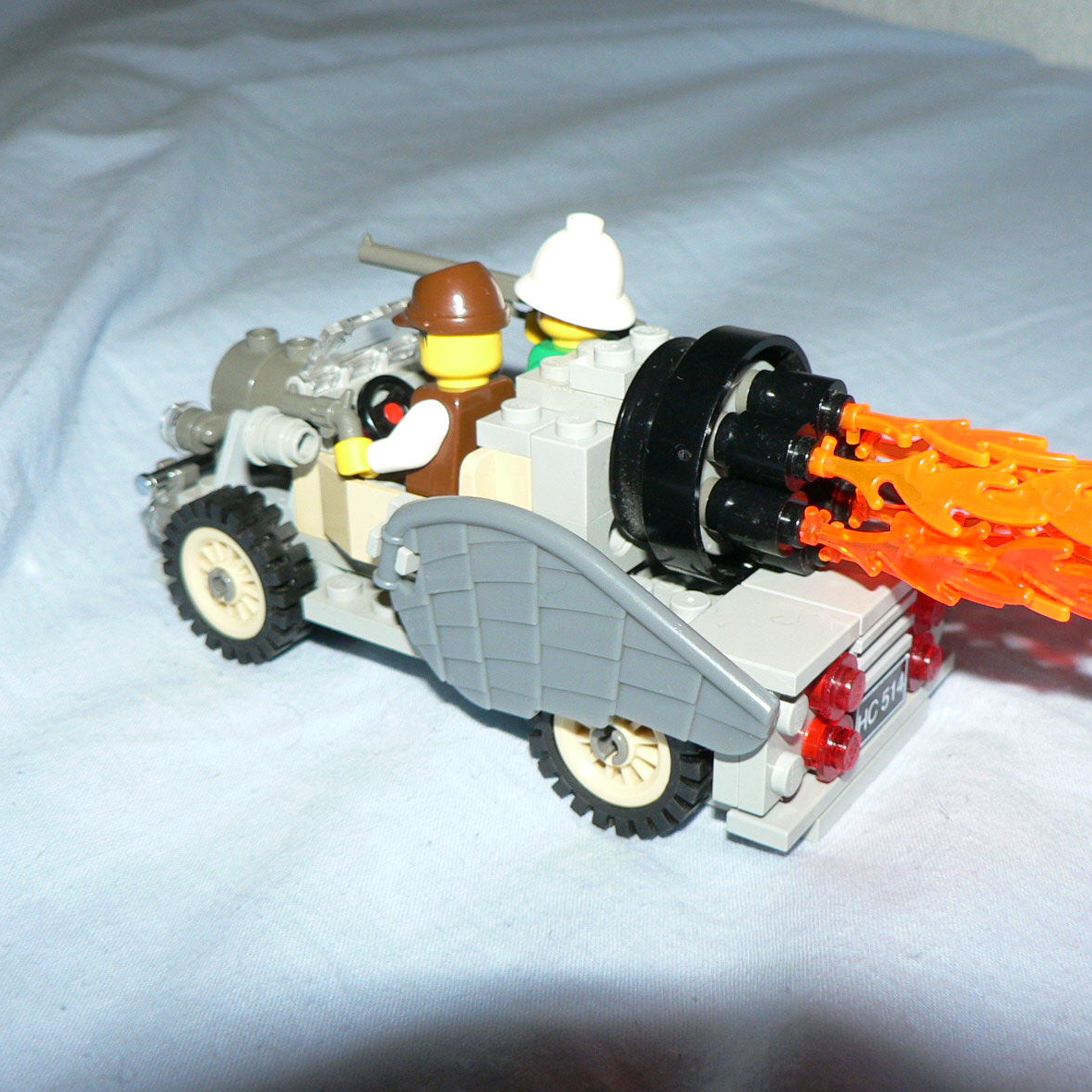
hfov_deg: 39.2
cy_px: 540
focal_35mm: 43
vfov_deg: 39.2
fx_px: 1535
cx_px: 548
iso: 100
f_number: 2.8
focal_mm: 6
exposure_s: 1/60
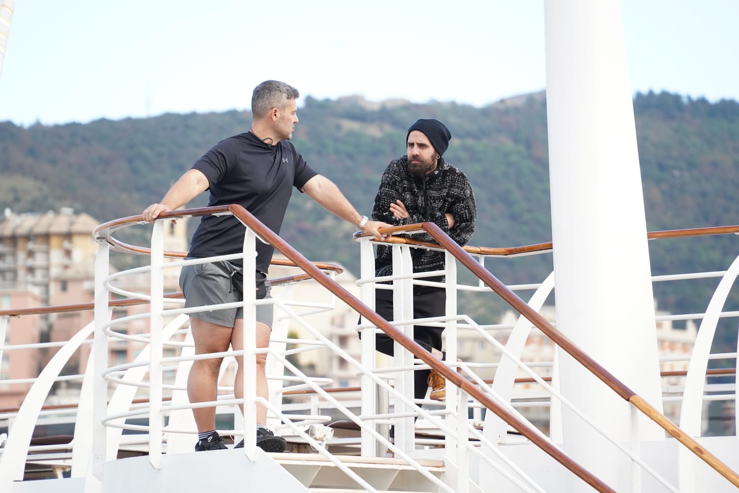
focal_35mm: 200
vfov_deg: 6.9
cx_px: 370
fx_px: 4105
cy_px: 246
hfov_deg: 10.3
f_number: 5.6
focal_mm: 200
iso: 3200
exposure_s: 1/1600
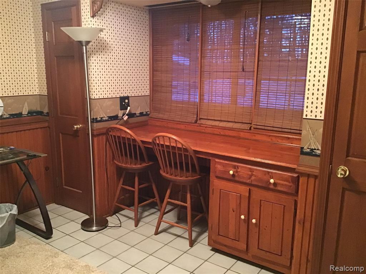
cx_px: 183
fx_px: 328
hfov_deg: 58.4
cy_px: 137
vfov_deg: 45.4
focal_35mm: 31
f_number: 2.4
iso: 400
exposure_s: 1/15
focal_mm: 3.3
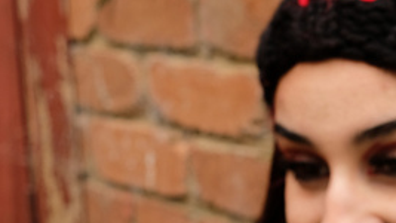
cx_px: 424
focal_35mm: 103
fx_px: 1081
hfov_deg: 19.9
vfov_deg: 11.7
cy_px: 99
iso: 400
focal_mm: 27
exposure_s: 1/85
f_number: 5
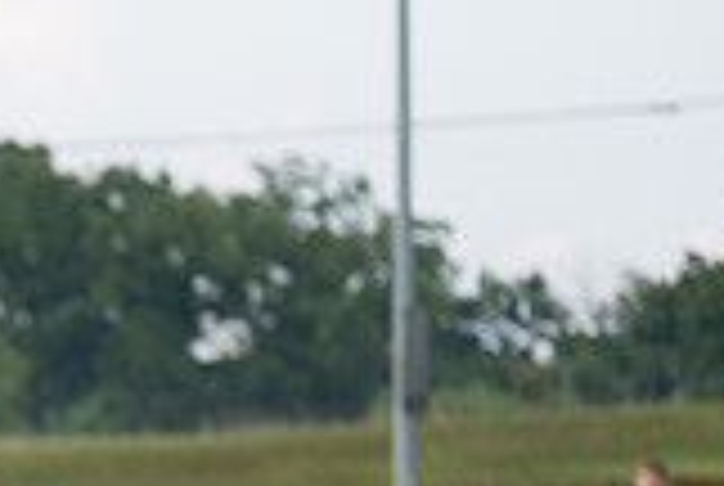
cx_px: -495
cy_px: 727
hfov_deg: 7.9
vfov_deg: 5.4
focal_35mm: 252
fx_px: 5077
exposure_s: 1/1250
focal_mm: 70
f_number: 2.8
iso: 250
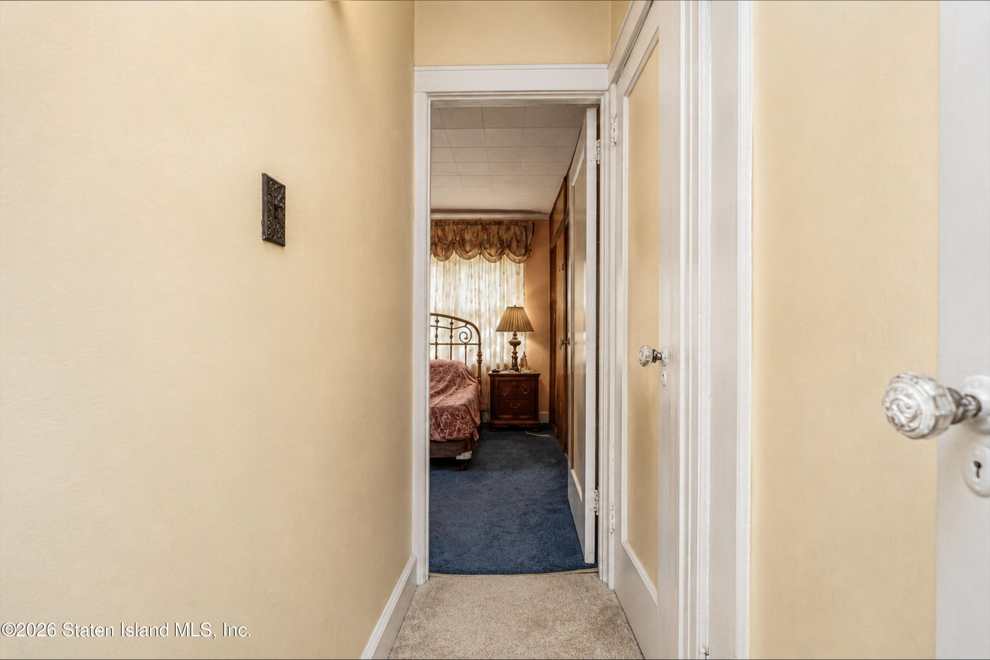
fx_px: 440
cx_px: 495
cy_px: 330
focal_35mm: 16
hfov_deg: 96.7
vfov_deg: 73.8
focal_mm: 16
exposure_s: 1/6
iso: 64
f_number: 4
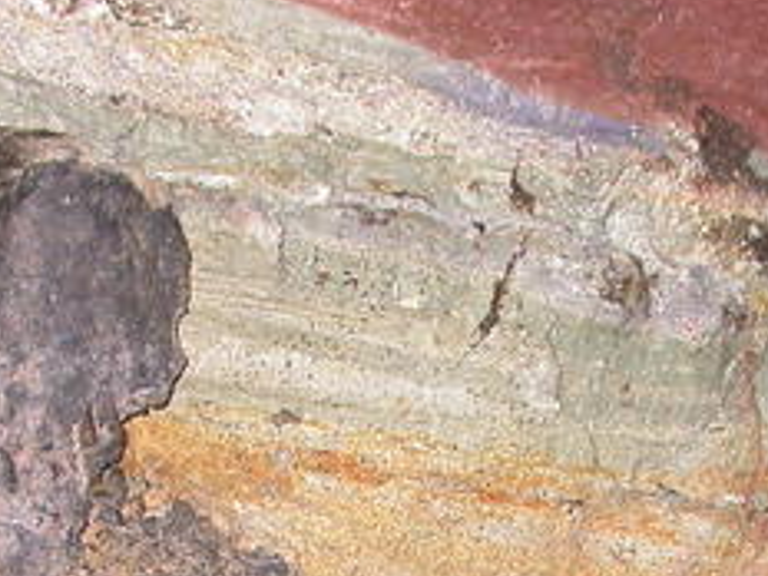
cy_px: 768
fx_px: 2330
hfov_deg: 18.7
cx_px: 410
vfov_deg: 13.5
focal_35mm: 105
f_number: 2.6
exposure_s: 1/60
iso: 200
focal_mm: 7.85
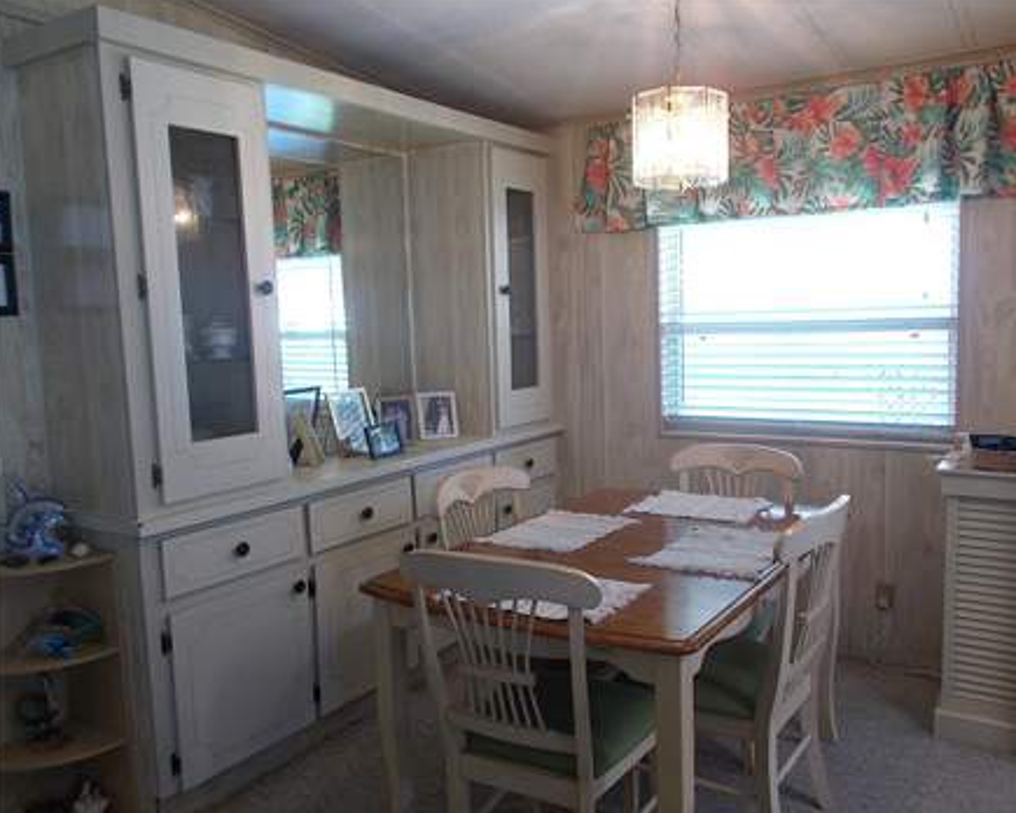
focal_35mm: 28
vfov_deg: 51.5
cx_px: 549
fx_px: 842
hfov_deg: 62.1
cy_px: 411
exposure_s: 1/25
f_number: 3.2
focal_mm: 4.6
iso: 160
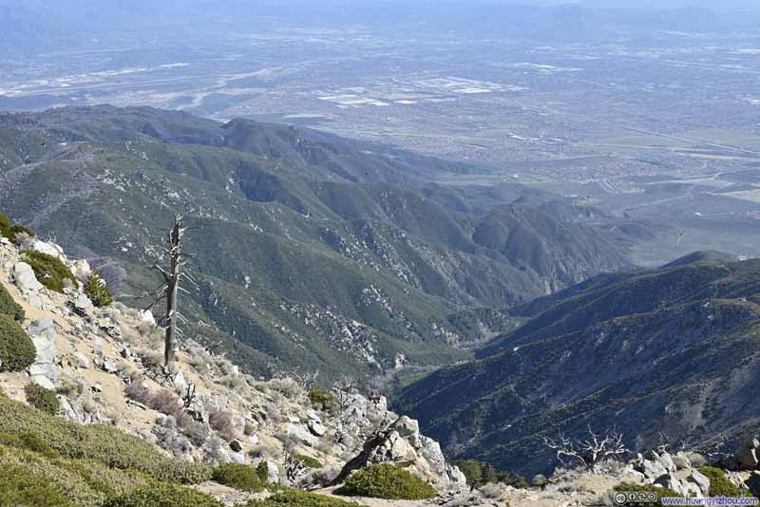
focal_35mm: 44
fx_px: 929
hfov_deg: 44.5
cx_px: 380
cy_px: 254
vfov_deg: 30.5
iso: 100
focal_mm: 44
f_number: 5.6
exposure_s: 1/640
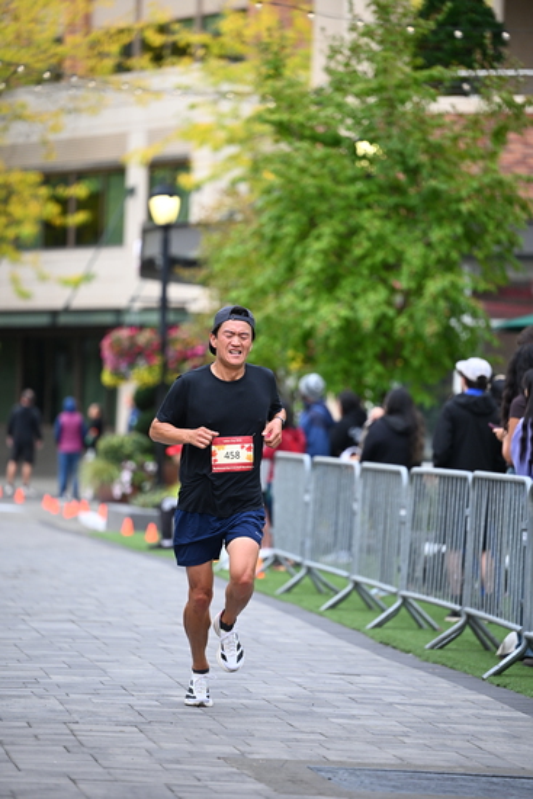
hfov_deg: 8.1
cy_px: 400
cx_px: 266
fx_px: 3773
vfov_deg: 12.1
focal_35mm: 170
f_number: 2.8
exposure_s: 1/1600
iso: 1000
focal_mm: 170
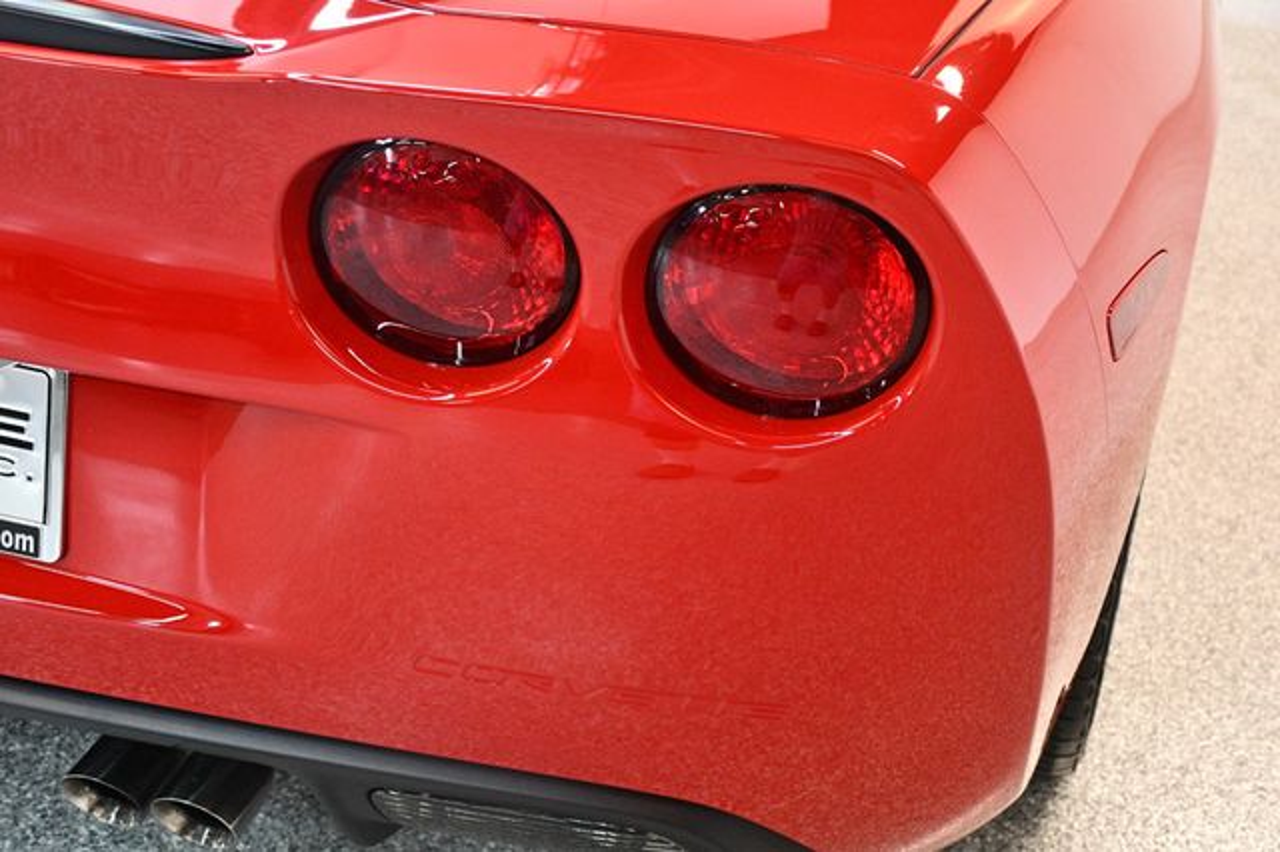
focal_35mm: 51
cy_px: 426
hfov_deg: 38.9
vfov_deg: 26.5
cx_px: 640
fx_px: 1812
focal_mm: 34
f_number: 4.2
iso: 3200
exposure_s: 1/80
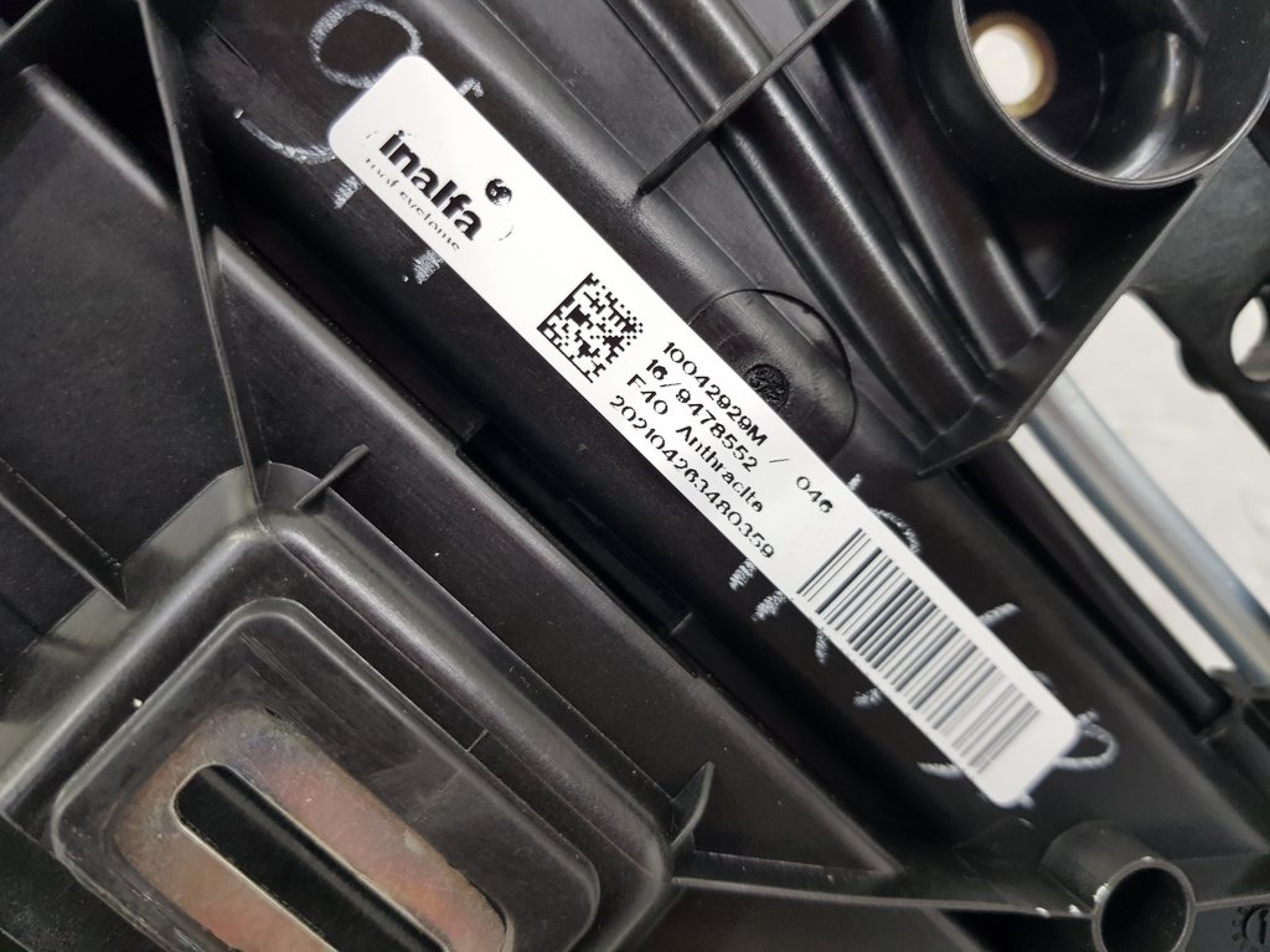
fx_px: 954
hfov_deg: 67.3
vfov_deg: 53.1
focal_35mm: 26
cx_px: 635
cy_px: 476
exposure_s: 1/50
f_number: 1.7
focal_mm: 4.2
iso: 80
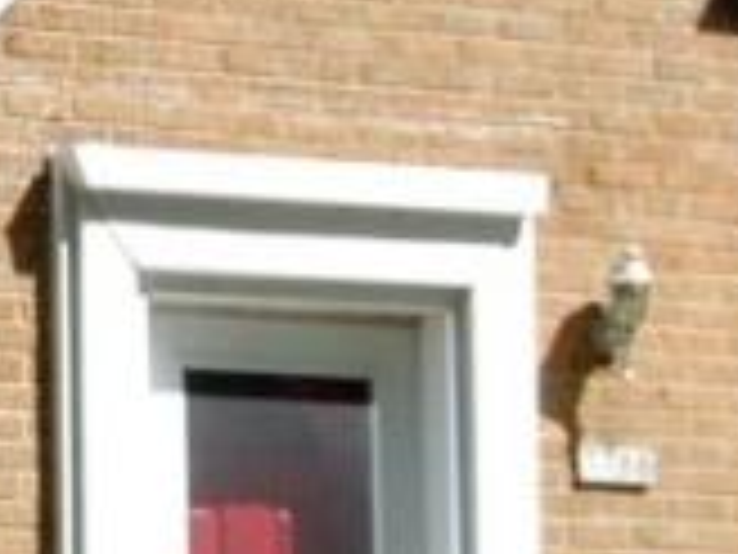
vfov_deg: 4.6
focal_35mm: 324
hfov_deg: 6.0
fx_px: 6908
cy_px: 185
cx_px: -412
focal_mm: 32
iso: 400
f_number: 9
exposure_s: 1/320
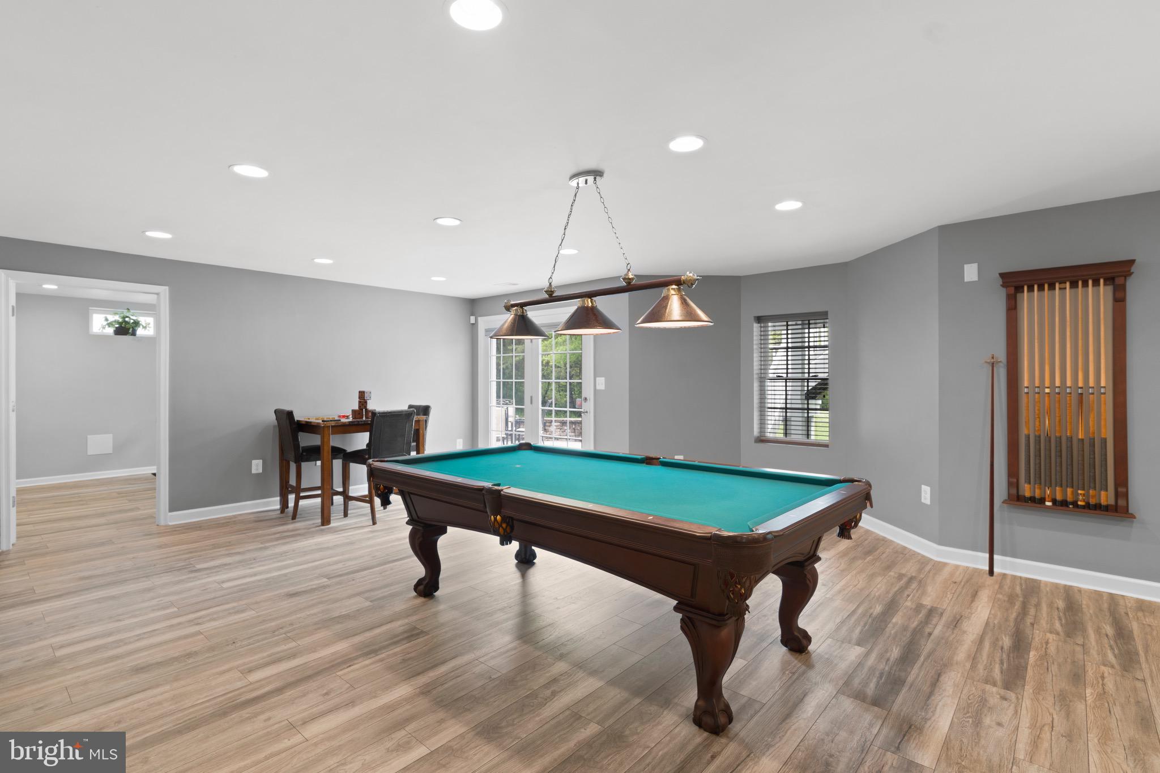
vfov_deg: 70.4
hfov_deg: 93.3
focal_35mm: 17
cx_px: 580
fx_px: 548
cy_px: 386
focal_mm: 17
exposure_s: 1/3
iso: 800
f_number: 8
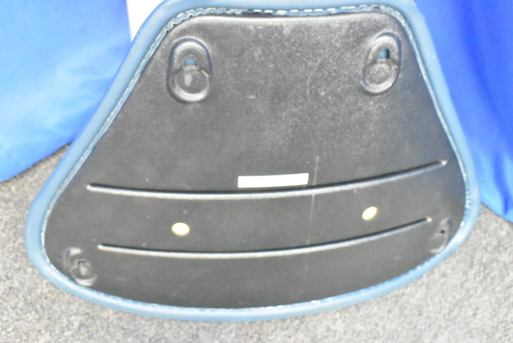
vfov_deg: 35.6
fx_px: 535
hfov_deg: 51.3
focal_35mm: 38
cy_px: 172
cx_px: 256
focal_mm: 25
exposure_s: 1/30
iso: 25600
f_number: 8
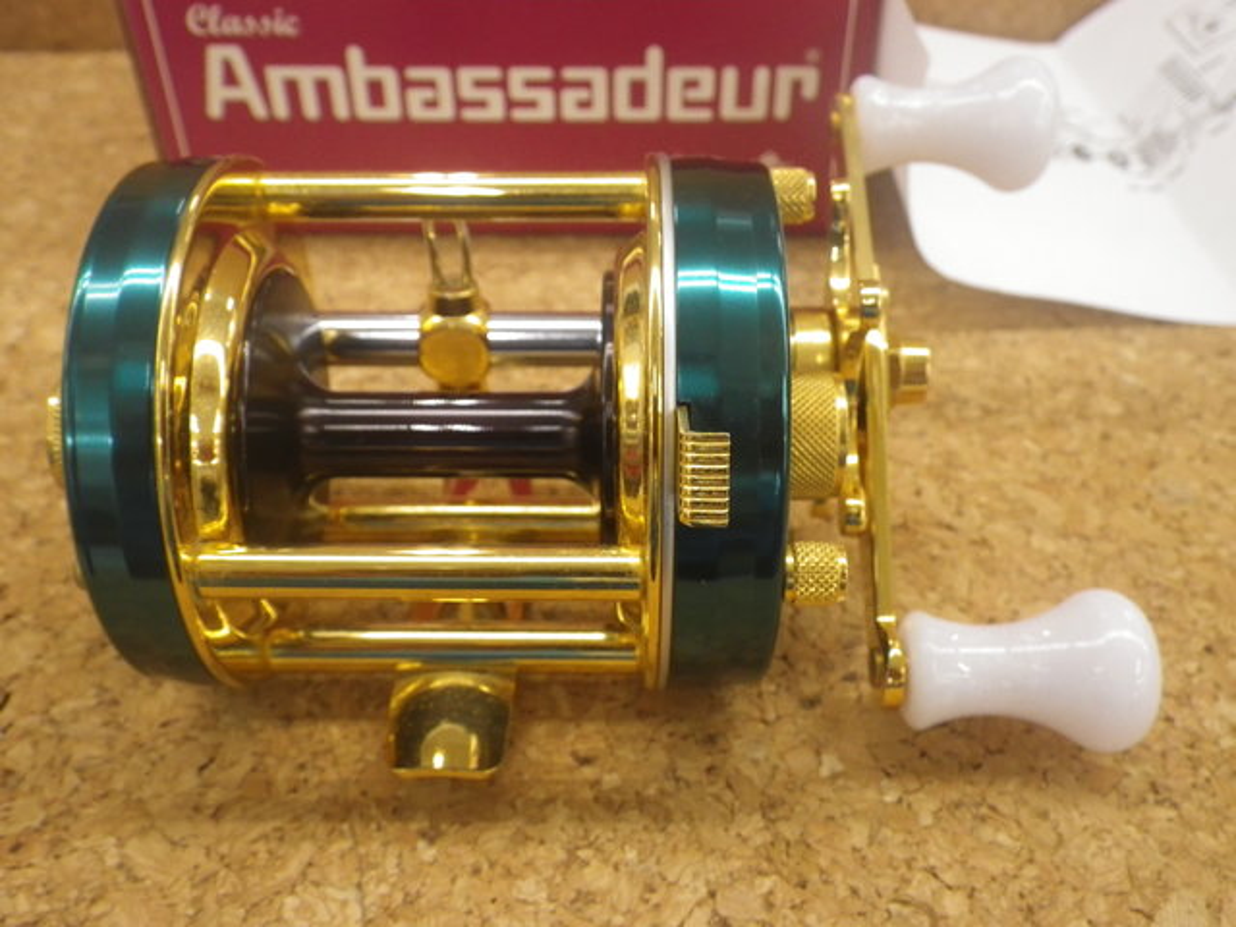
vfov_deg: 41.8
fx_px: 1214
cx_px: 618
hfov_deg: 54.0
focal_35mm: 34
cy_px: 464
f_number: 3.8
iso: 320
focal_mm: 6.1
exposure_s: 1/50
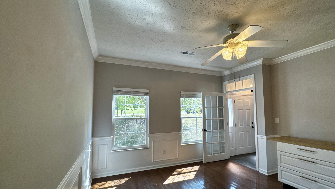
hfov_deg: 99.4
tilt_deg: +2.6
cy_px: 104
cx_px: 165
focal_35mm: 16
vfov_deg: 66.9
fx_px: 142
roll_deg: +0.4
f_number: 2.2
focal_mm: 2.22
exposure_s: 1/120
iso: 64
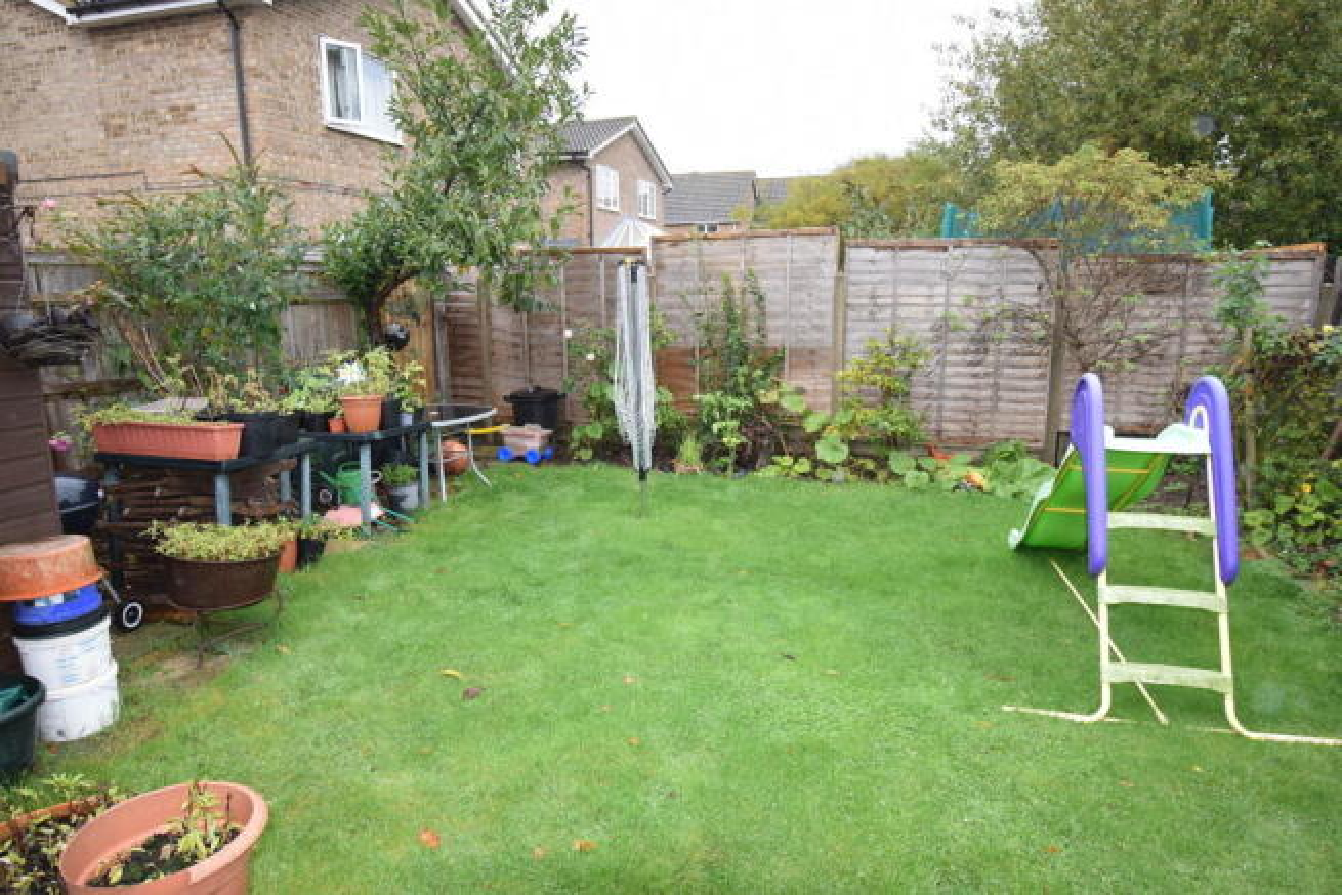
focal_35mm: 21
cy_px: 448
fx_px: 783
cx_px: 671
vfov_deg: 59.5
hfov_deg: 81.2
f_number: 6.3
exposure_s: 1/200
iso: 400
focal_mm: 14
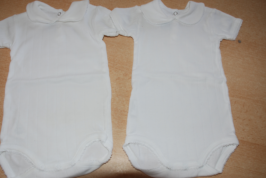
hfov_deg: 55.7
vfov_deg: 39.0
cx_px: 123
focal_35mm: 34
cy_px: 90
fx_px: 252
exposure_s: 1/60
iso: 200
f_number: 3.8
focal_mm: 20
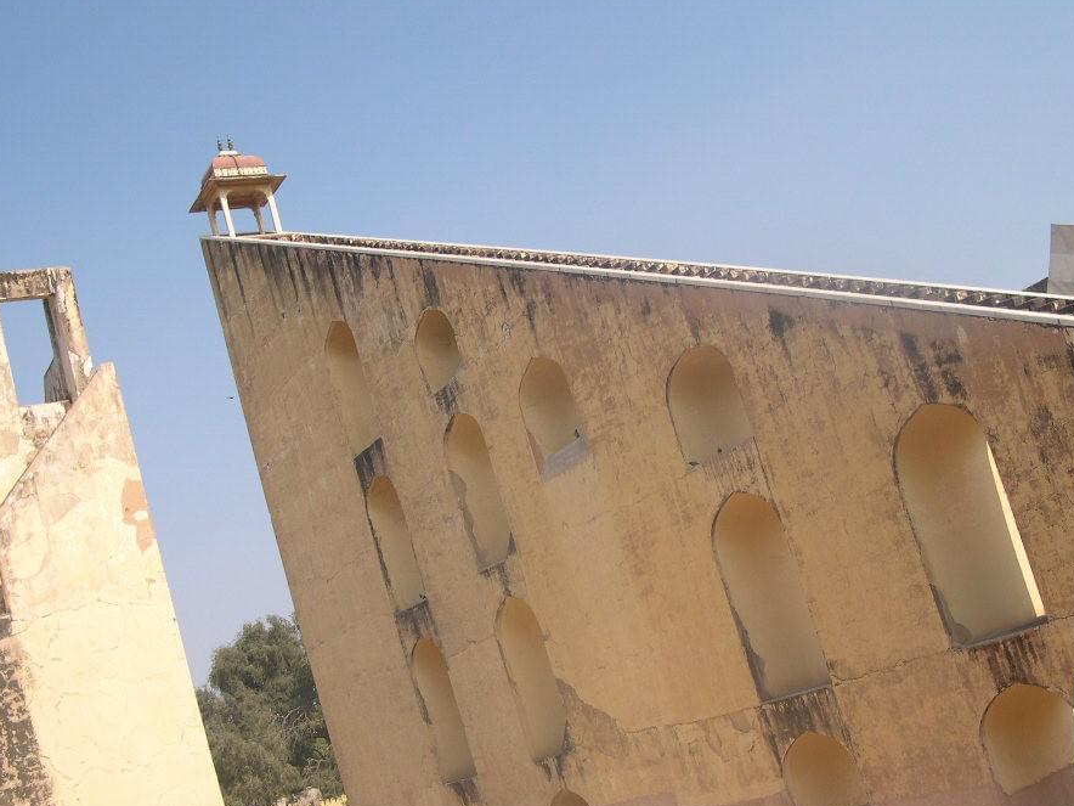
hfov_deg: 42.9
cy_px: 453
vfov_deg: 32.8
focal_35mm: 44
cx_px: 575
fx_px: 1365
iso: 100
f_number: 7.6
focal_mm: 8
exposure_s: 1/169
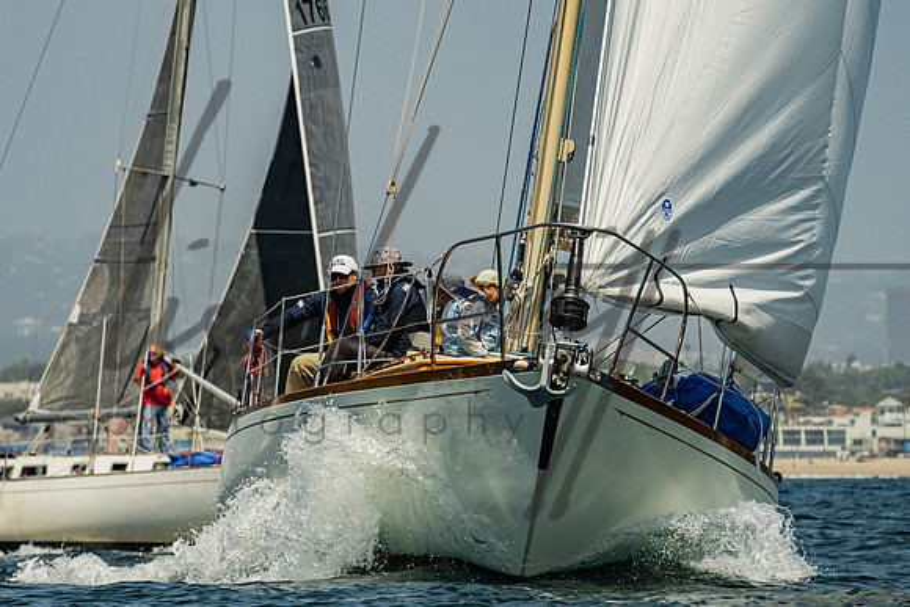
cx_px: 392
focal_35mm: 352
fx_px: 8892
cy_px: 232
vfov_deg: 3.9
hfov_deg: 5.9
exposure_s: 1/1600
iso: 320
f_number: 6.3
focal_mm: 200
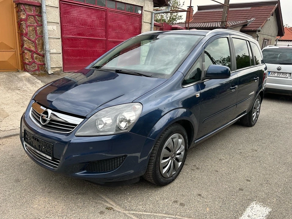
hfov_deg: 65.3
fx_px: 228
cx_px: 145
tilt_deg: -16.5
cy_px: 113
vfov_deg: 51.3
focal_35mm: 27
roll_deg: -3.5
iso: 40
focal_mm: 5.7
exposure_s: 1/155
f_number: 1.5
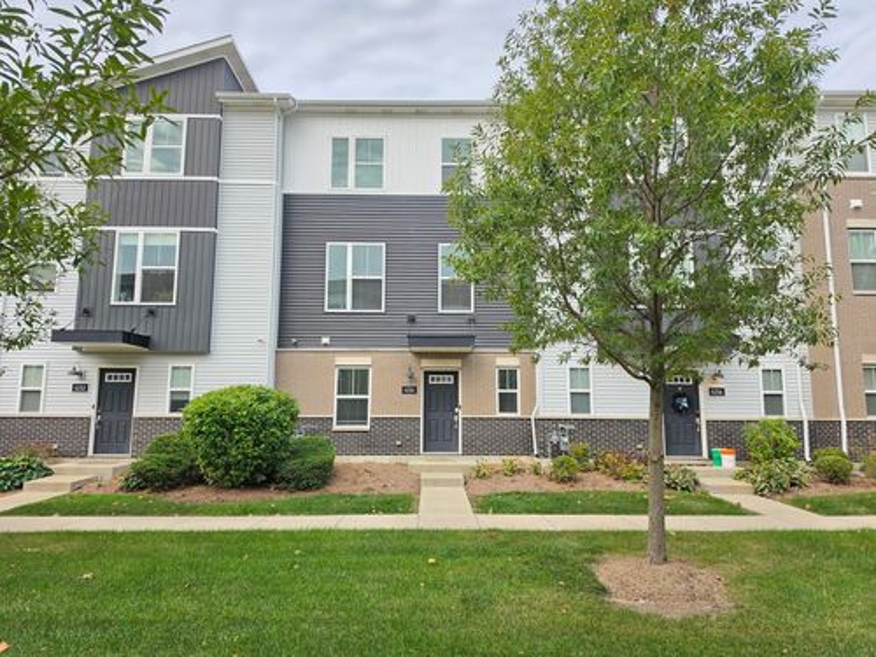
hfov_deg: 73.9
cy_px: 328
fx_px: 582
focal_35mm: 23
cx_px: 438
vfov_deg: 58.9
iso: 10
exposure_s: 1/221
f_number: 1.4
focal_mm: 6.5
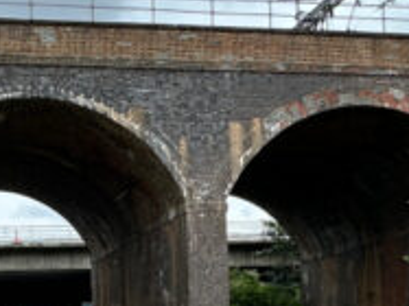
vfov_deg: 19.0
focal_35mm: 75
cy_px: 319
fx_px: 886
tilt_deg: +2.0
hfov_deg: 25.3
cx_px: 52
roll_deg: +0.9
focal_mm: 2.22
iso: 40
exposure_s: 1/463
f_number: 2.2
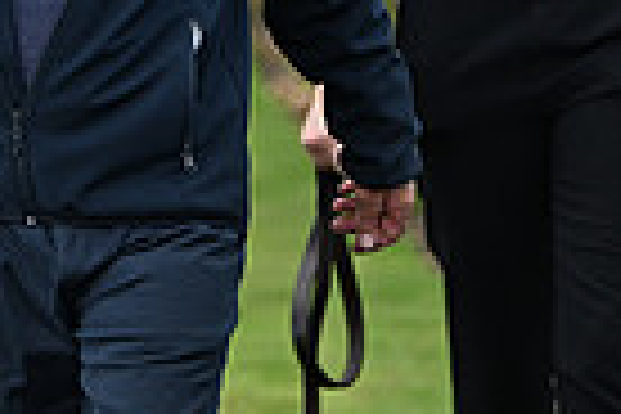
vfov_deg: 2.2
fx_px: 10901
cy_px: -425
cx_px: -459
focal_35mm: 632
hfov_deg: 3.2
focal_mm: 150
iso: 500
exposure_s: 1/1600
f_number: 4
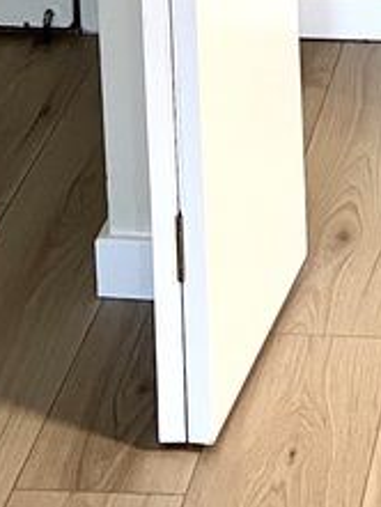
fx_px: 1862
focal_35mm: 127
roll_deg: -0.3
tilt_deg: -8.9
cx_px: 532
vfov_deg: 12.8
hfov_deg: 11.3
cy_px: -622
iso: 250
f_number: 1.5
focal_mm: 5.7
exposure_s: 1/60
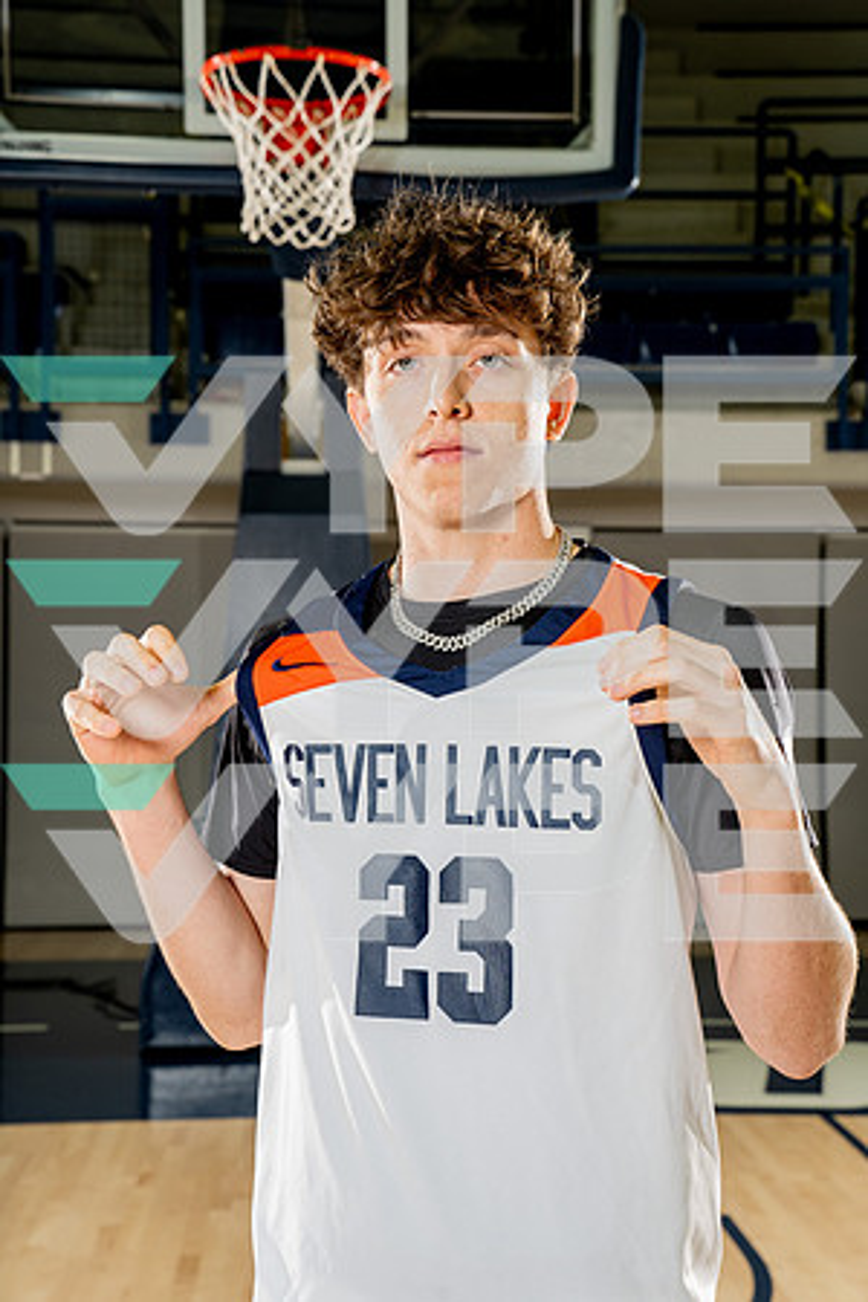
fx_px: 1989
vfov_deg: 36.2
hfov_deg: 24.6
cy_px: 651
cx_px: 434
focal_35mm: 55
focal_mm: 55
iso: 640
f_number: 7.1
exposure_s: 1/250
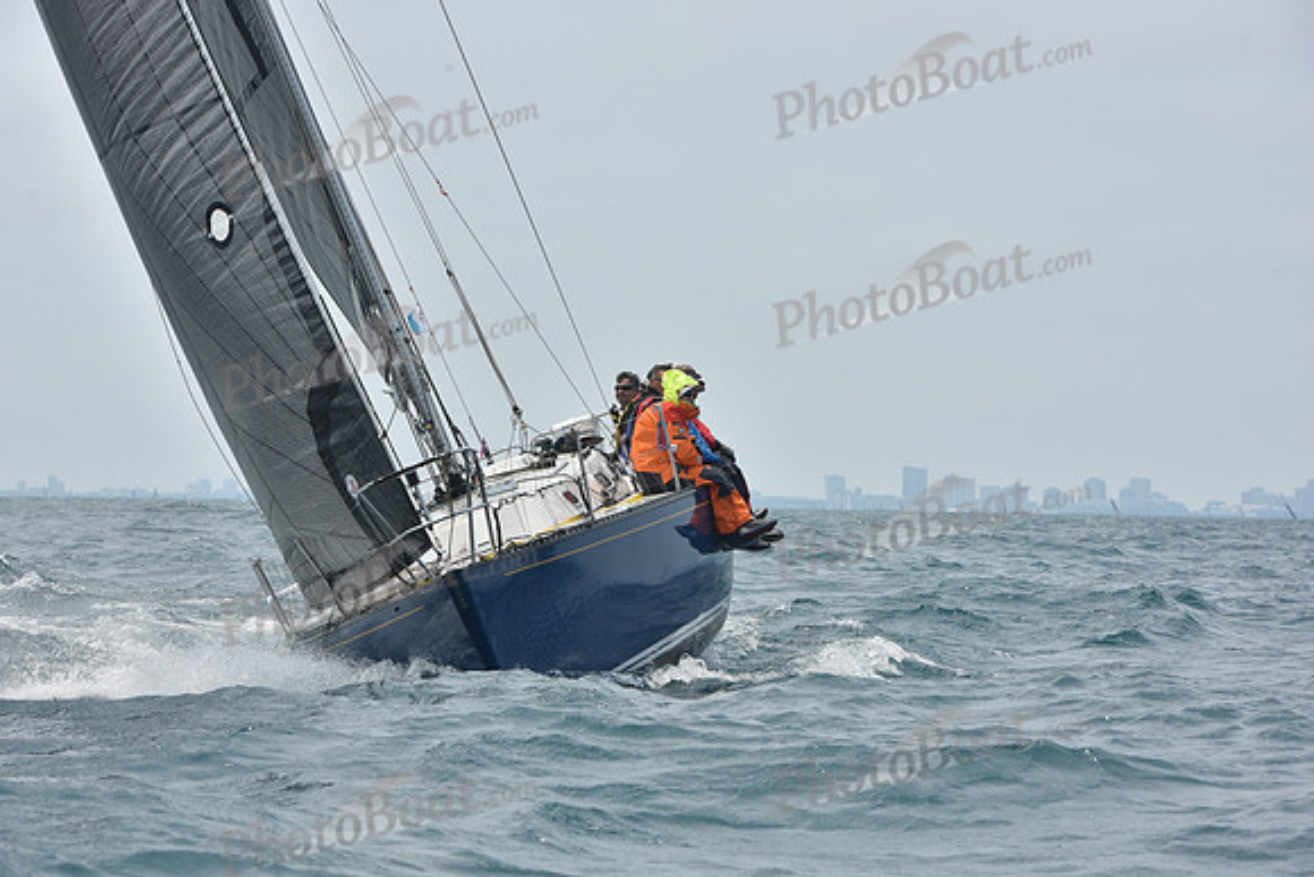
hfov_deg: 16.4
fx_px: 4563
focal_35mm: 125
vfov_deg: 11.0
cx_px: 657
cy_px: 438
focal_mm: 125
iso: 250
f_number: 11
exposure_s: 1/800
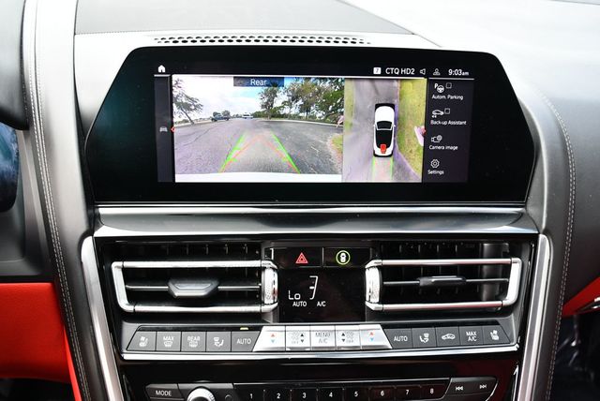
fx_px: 601
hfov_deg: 53.1
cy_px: 200
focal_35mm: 36
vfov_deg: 36.9
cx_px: 300
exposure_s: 1/250
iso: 800
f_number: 3.5
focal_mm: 18
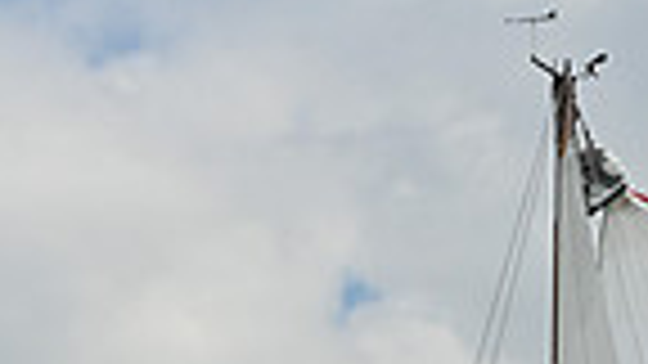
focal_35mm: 295
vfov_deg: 4.0
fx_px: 5069
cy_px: 1173
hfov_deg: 7.3
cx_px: 650
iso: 320
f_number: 8
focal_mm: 70
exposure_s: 1/1250
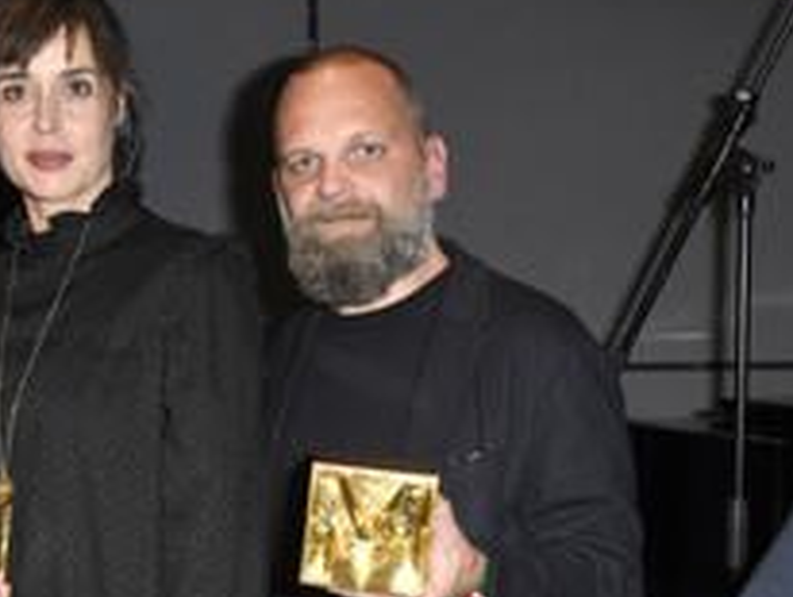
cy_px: 524
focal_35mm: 63
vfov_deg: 22.8
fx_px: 1445
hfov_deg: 28.9
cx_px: 17
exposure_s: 1/125
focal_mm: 20
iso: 3200
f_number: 6.3
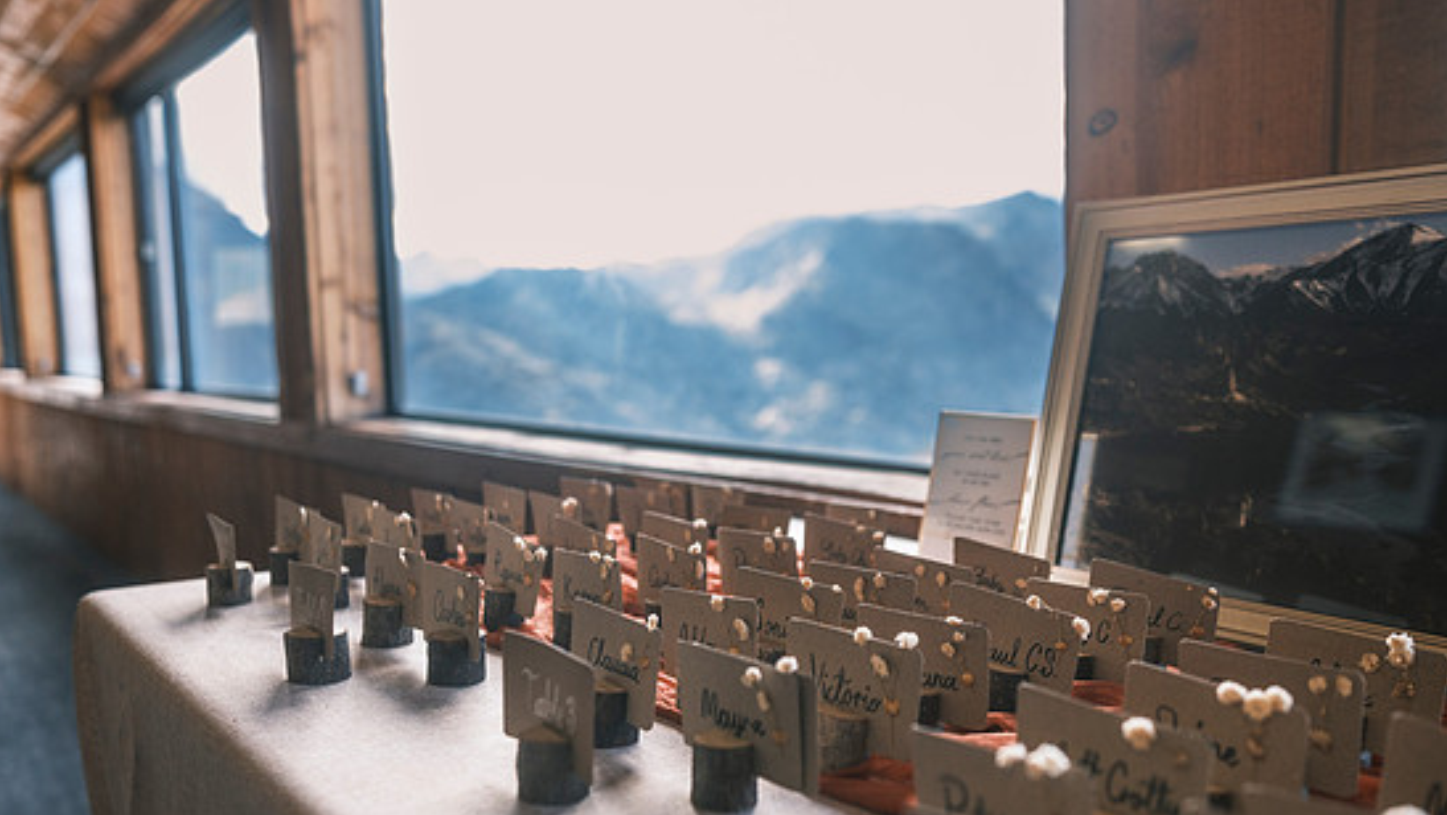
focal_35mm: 30
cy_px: 467
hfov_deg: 64.3
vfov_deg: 38.9
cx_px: 738
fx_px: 1151
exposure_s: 1/850
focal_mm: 18
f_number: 2
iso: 640
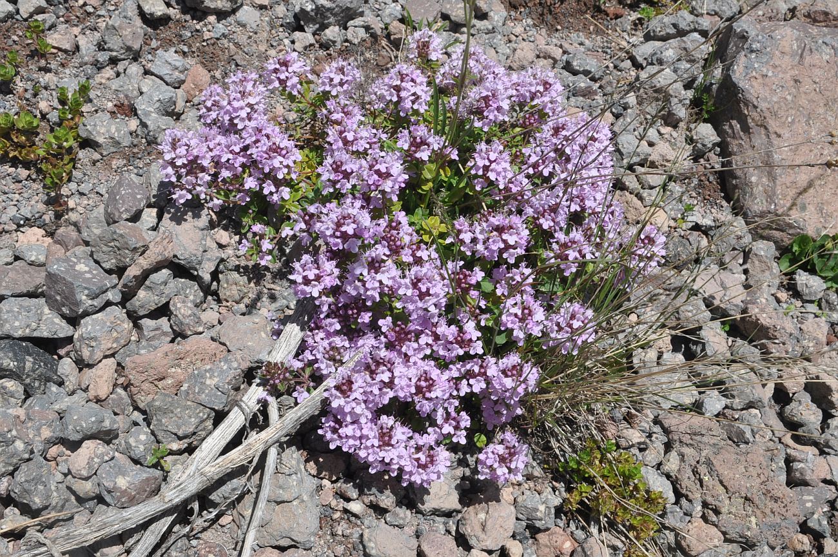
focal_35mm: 42
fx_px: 976
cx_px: 419
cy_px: 278
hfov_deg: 46.5
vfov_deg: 31.8
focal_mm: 28
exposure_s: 1/125
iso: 200
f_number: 16
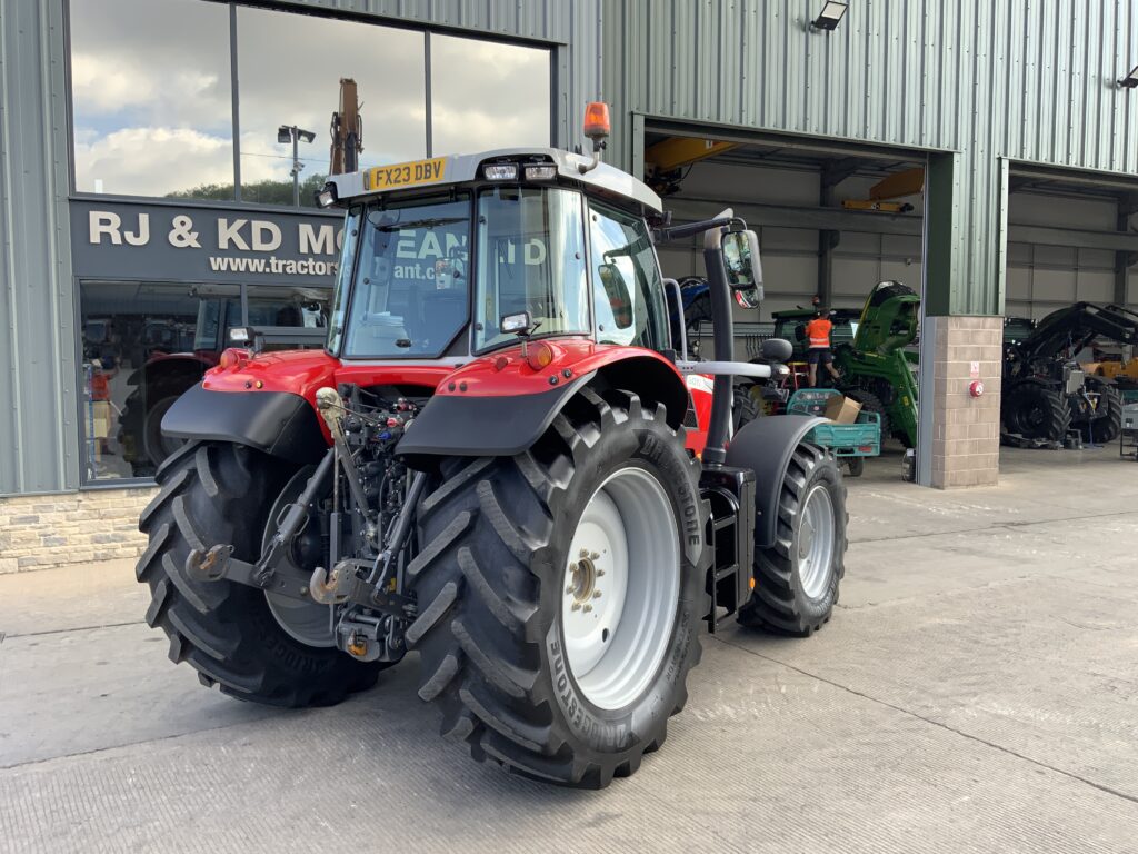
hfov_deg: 61.7
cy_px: 427
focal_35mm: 29
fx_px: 953
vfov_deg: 48.2
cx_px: 569
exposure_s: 1/227
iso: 16
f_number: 1.8
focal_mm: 3
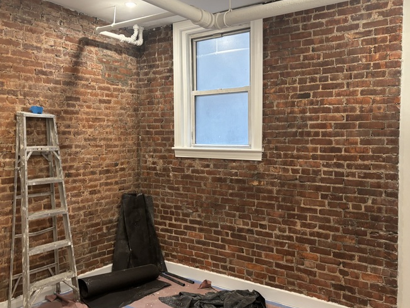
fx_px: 379
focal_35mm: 32
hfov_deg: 56.8
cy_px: 146
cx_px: 201
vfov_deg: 44.2
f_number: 1.6
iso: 250
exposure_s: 1/60
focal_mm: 5.96
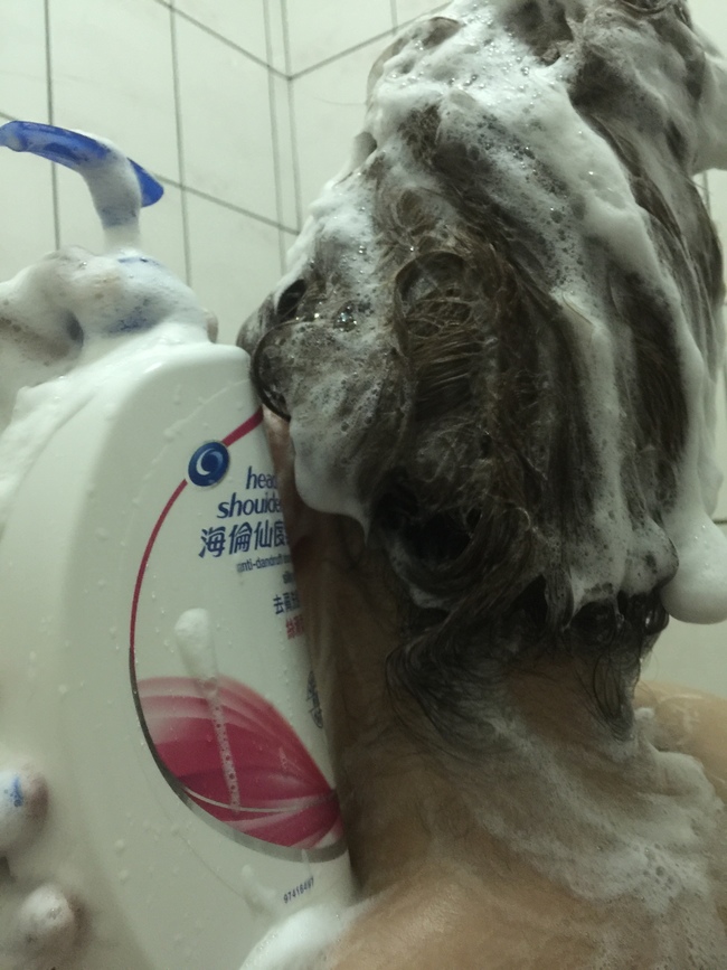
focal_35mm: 29
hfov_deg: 48.2
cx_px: 364
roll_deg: +3.4
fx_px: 812
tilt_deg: +3.6
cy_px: 485
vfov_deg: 61.7
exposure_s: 1/4
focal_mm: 4.15
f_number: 2.2
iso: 125
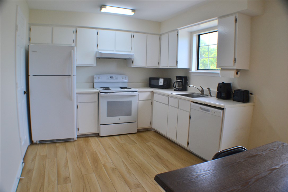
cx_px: 144
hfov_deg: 61.9
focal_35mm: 30
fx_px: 240
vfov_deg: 43.6
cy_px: 96
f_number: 5.6
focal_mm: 20
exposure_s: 1/125
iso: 280
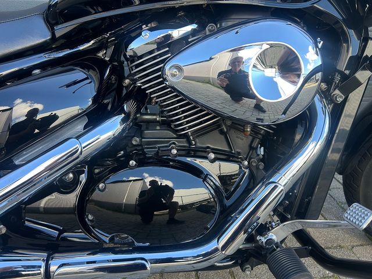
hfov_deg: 67.3
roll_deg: -1.5
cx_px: 186
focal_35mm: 26
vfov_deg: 53.1
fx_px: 279
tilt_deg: -24.3
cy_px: 140
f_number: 1.5
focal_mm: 5.7
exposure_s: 1/225
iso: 40
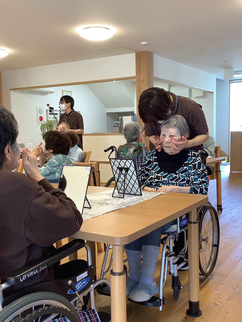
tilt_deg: -6.3
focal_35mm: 38
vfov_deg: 49.0
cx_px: 139
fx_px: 354
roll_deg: +0.7
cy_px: 167
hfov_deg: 37.6
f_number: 2.4
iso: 80
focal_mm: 3.3
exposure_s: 1/50
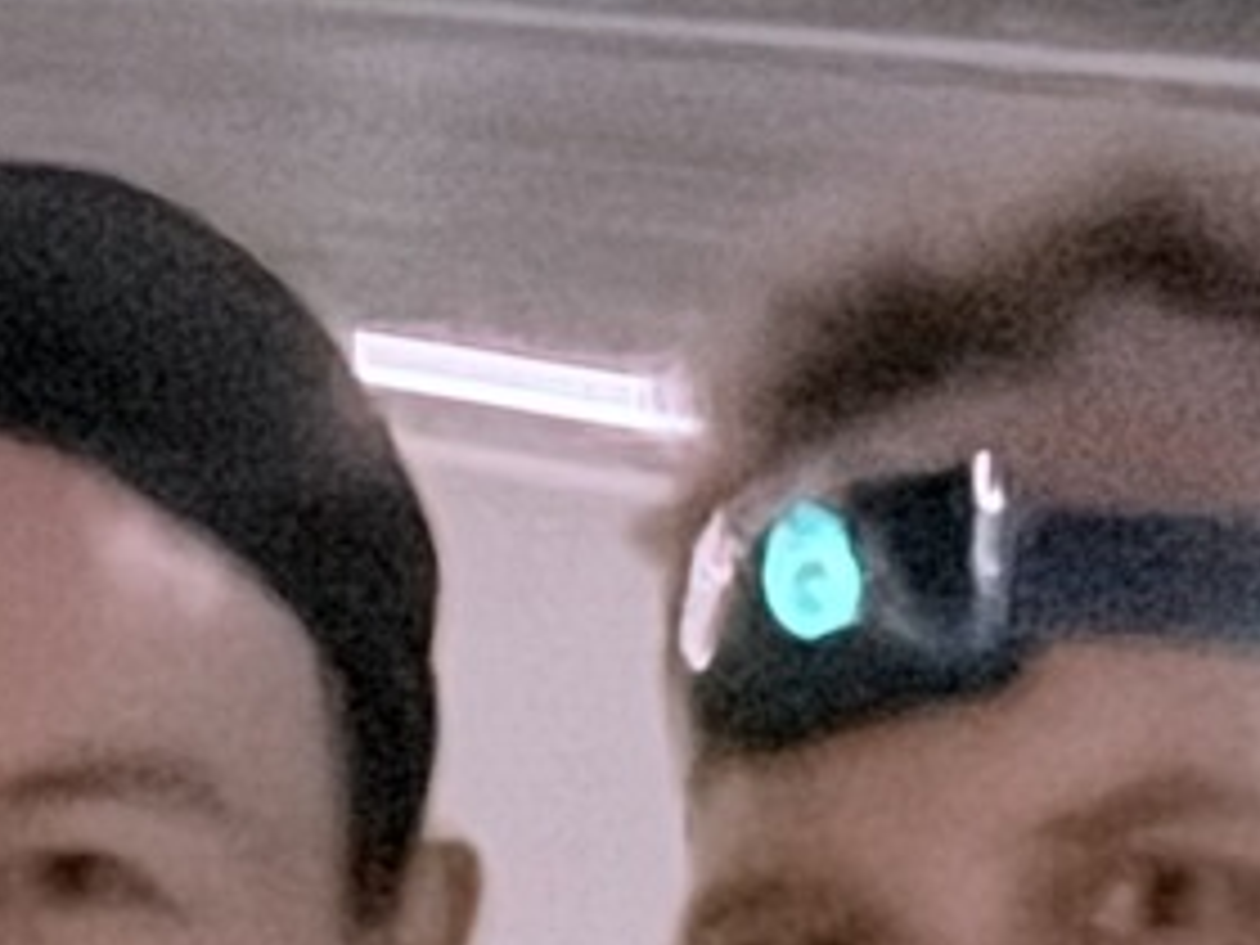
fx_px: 5969
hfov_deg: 11.3
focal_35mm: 164
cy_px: 2466
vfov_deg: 8.2
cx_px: -927
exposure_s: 1/15
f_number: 1.9
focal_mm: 2.69
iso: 4000
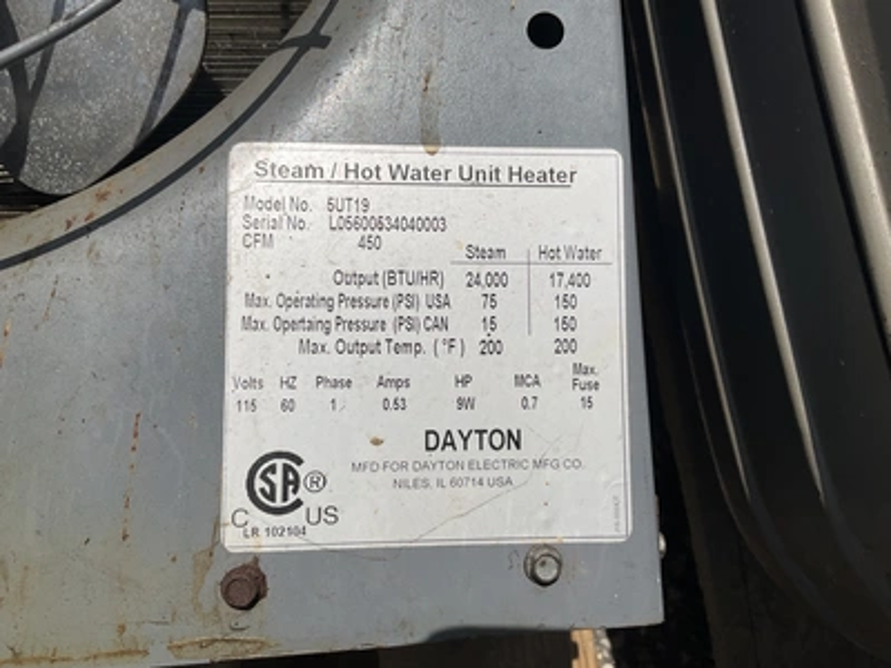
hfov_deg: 61.7
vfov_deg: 48.2
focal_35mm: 29
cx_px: 446
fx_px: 746
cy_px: 334
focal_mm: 3
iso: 25
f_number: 1.8
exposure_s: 1/10204
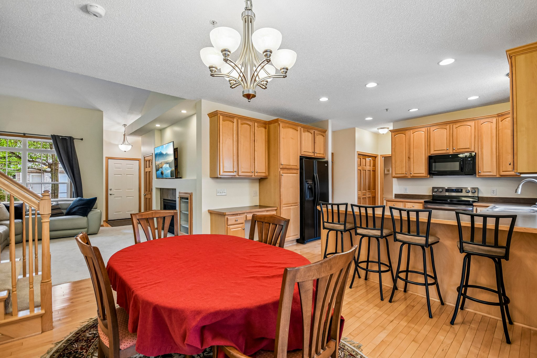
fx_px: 224
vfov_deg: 77.3
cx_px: 268
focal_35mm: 15
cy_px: 179
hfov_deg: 100.4
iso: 400
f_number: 6.3
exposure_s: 1/30
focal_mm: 10
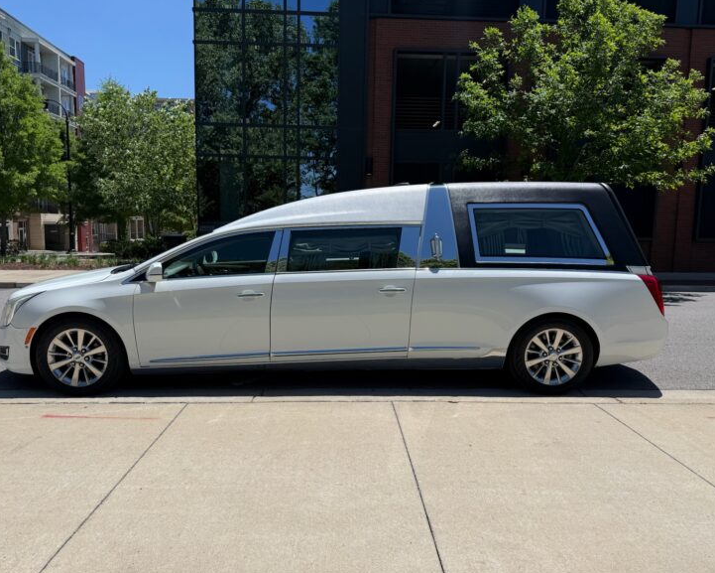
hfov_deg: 66.0
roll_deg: -0.7
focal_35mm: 26
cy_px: 287
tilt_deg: -6.4
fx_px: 550
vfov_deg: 54.9
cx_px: 340
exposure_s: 1/6173
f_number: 1.78
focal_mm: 6.76
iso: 80
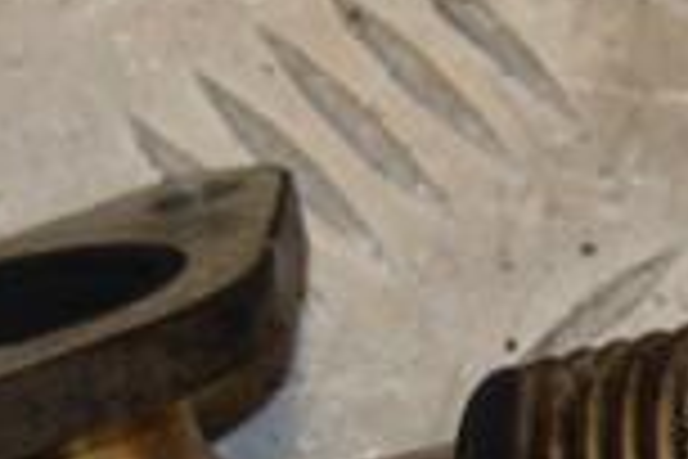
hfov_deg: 5.3
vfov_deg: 3.5
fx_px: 7434
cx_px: 796
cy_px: 436
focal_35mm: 389
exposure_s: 1/200
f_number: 8
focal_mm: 66
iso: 800
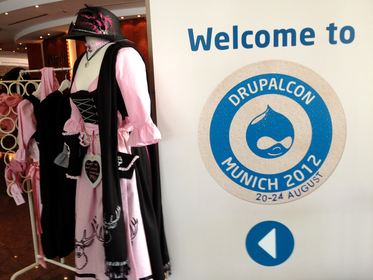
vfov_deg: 40.7
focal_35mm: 35
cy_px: 140
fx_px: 377
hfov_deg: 52.6
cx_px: 186
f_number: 2.4
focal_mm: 4.28
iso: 100
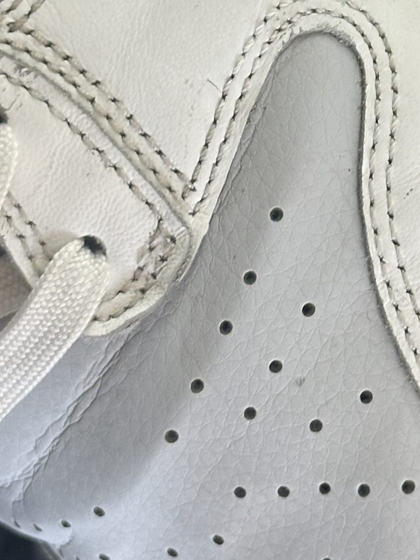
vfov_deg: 14.3
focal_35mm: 138
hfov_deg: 10.7
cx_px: 320
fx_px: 2231
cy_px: 218
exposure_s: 1/50
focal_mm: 6.86
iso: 64
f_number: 1.78
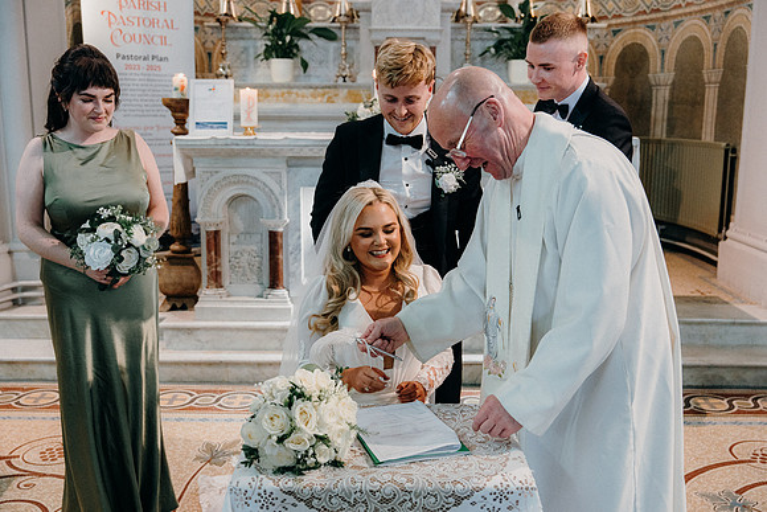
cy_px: 256
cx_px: 384
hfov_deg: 51.9
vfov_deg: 36.0
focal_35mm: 37
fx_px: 788
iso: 3200
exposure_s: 1/160
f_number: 3.5
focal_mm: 37
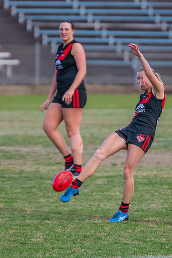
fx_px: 6678
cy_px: 148
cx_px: 134
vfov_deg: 2.2
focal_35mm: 932
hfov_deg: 1.5
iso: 800
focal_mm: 420
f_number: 4.5
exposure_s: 1/1250
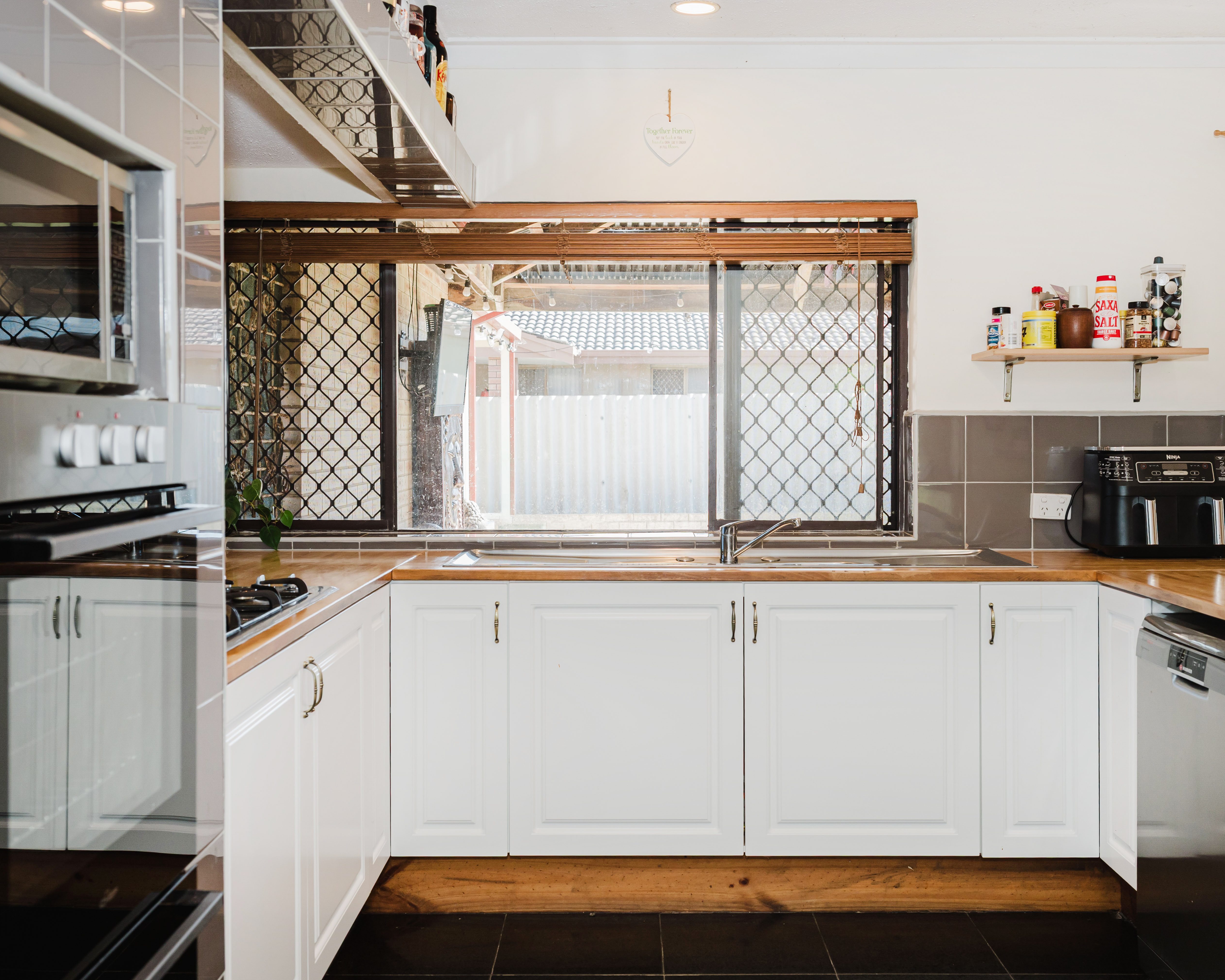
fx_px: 1289
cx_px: 650
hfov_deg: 50.8
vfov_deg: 41.6
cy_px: 490
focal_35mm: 36
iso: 200
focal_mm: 31.5
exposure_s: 1/100
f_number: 5
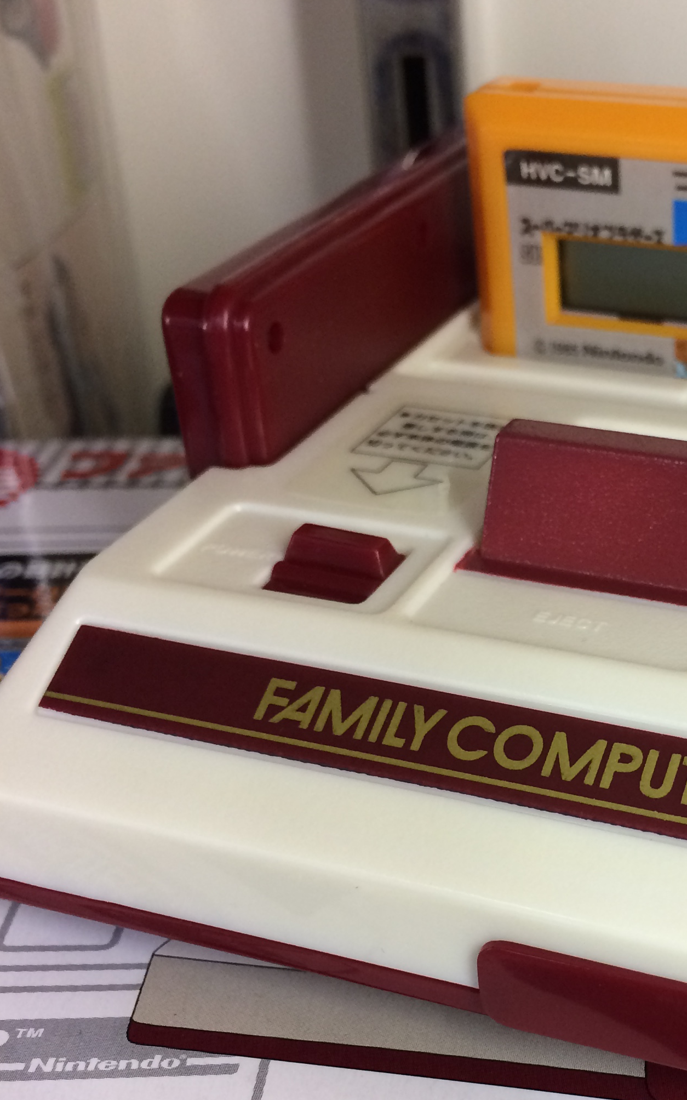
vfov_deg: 40.0
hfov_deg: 24.9
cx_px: 650
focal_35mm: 50
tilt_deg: -34.1
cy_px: 682
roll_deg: -0.8
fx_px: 1498
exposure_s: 1/33
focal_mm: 4.15
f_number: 2.2
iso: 80
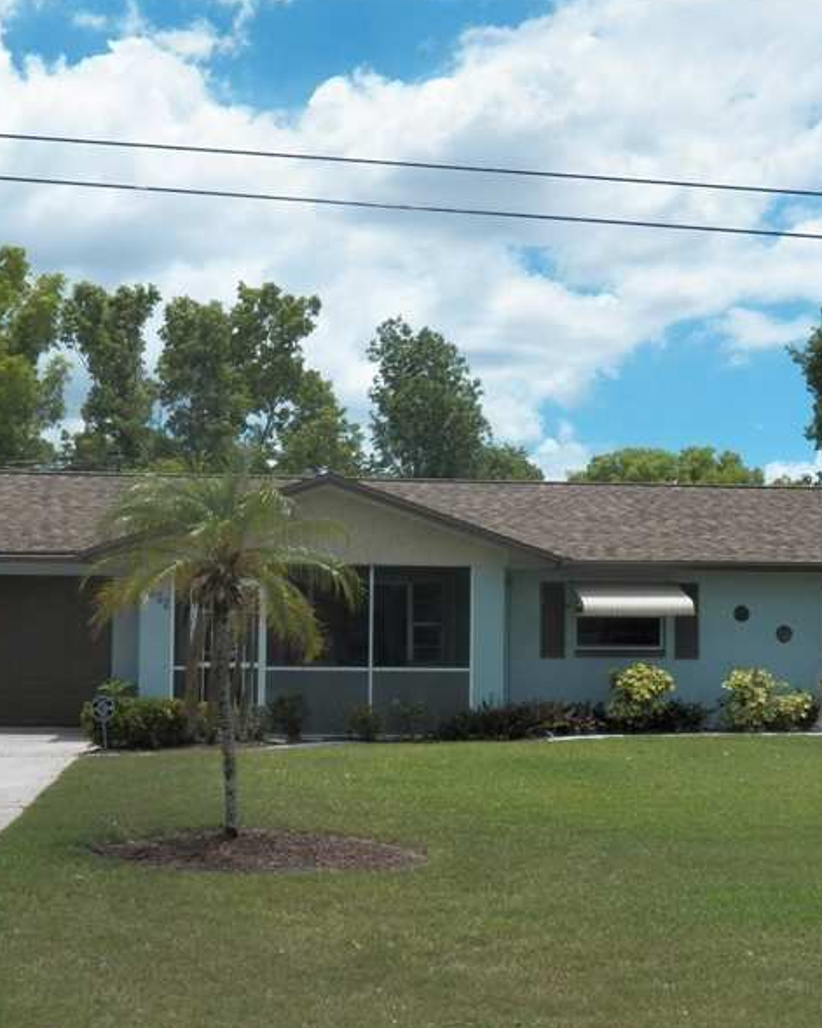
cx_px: 456
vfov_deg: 35.4
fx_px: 1612
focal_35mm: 53
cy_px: 513
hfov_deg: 28.6
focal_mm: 7.1
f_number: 4.5
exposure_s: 1/2000
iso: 125
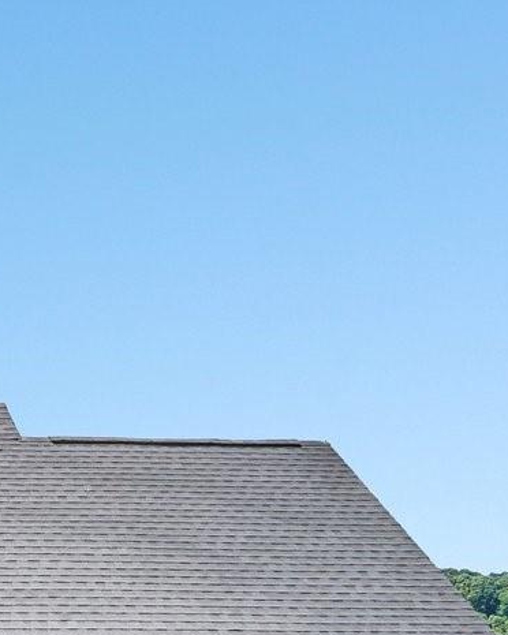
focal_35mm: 62
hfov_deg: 19.1
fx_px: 1165
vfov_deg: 26.7
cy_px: 778
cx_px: -391
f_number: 8
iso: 100
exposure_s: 1/160
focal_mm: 10
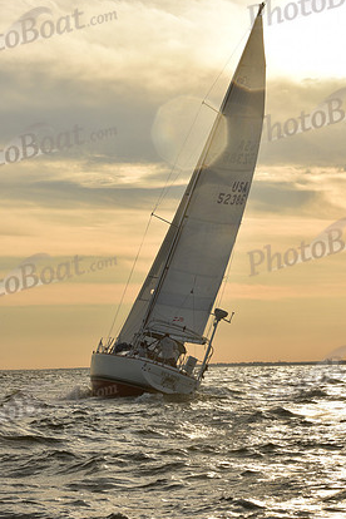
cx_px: 182
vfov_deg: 20.8
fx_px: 1413
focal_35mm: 98
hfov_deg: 14.0
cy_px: 197
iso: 250
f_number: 16
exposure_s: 1/400
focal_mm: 70
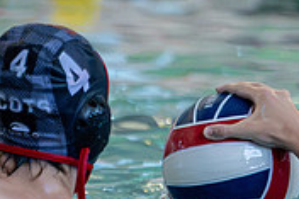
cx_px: 382
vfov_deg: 1.1
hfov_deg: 1.7
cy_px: -29
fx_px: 9965
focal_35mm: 1201
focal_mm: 220
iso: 10000
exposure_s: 1/1000
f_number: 4
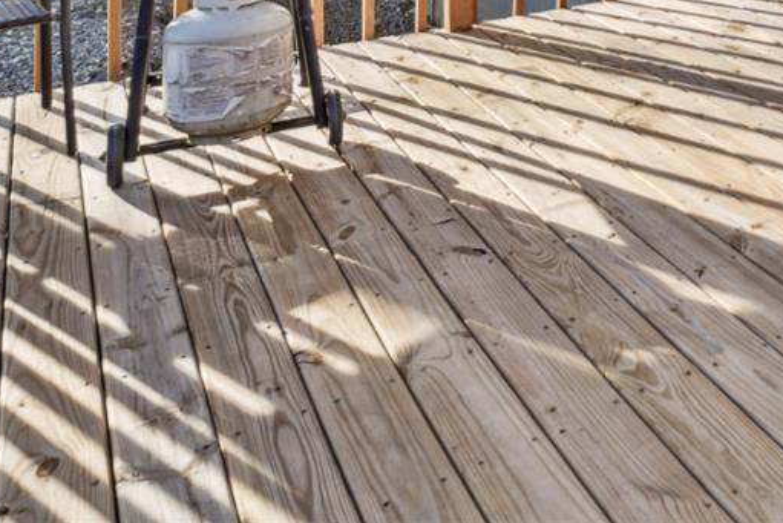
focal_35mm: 44
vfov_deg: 24.4
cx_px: 837
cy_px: -242
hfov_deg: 37.9
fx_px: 957
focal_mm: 15
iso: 100
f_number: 9
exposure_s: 1/100
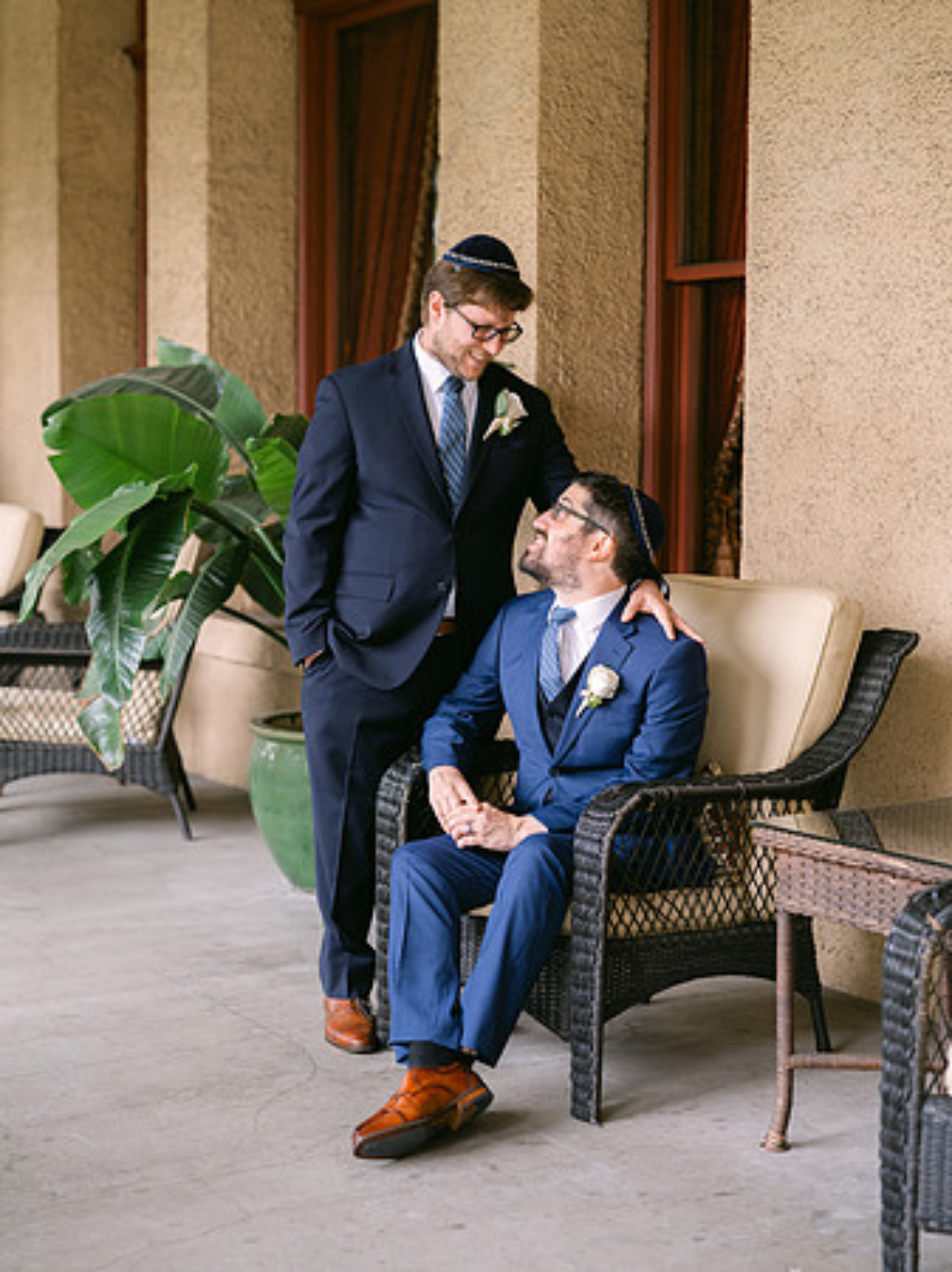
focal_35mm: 63
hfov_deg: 23.3
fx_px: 2312
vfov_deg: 30.7
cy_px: 636
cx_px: 476
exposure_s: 1/125
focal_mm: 80
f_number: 2.8
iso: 500
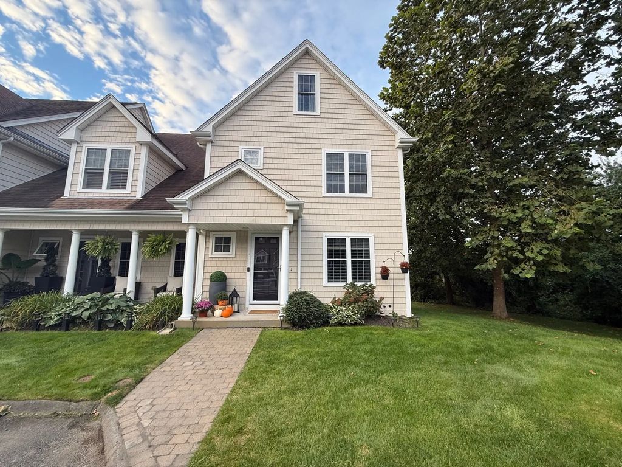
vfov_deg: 85.7
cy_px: 234
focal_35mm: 14
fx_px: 252
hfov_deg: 102.1
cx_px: 311
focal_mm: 2.22
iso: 50
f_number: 2.2
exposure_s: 1/99
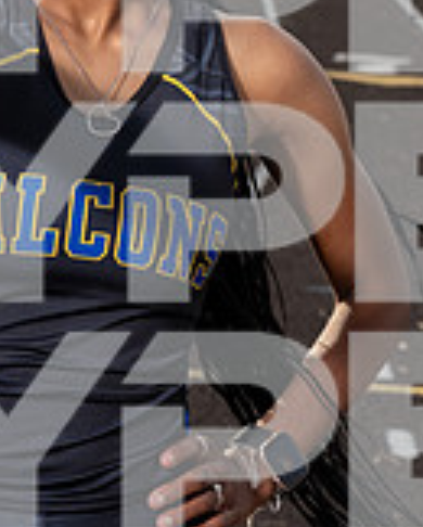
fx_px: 2437
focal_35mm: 156
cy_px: 205
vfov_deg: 12.3
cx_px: 91
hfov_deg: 9.9
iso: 160
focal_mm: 60
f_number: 7.1
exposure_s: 1/250
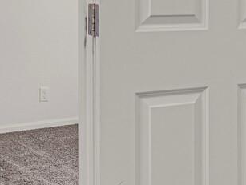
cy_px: -9
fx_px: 605
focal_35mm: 85
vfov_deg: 16.9
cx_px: 319
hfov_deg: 20.9
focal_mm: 17
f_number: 8
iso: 250
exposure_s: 1.6
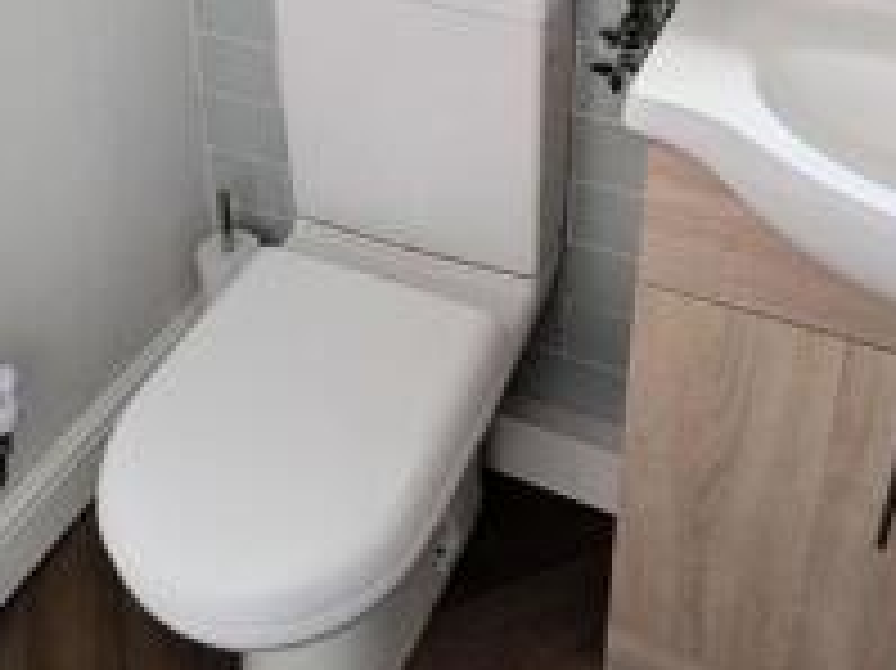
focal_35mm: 41
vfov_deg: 31.3
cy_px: -61
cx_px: 448
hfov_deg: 45.8
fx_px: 1061
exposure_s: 1/221
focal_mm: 1.85
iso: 35
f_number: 2.2
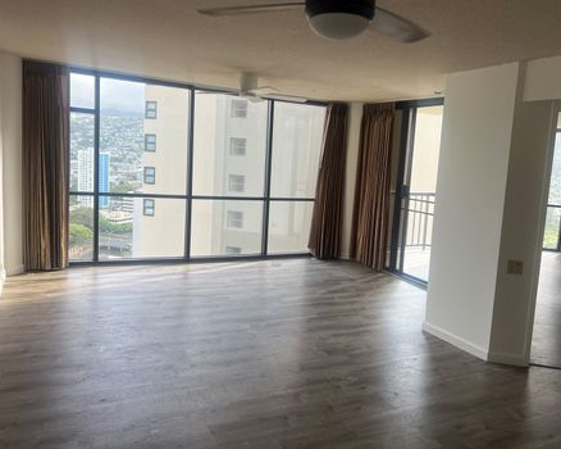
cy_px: 215
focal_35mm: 29
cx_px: 311
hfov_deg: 60.3
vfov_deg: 49.9
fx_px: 481
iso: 50
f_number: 1.5
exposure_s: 1/120
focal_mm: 5.7
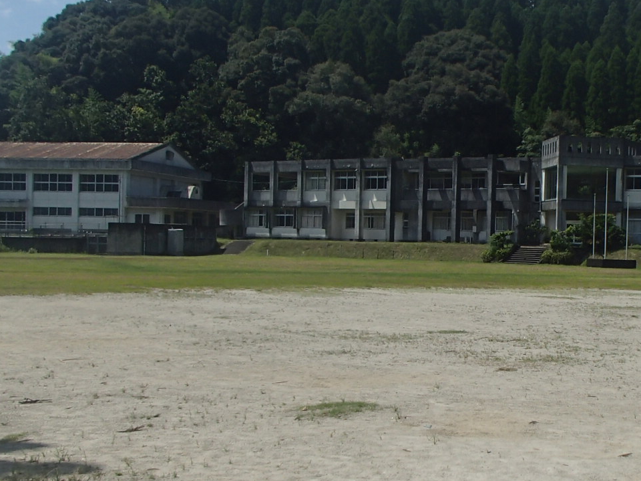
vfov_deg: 26.1
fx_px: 1037
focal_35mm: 56
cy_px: 275
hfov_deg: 33.1
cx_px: 539
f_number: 11
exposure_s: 1/200
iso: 100
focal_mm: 5
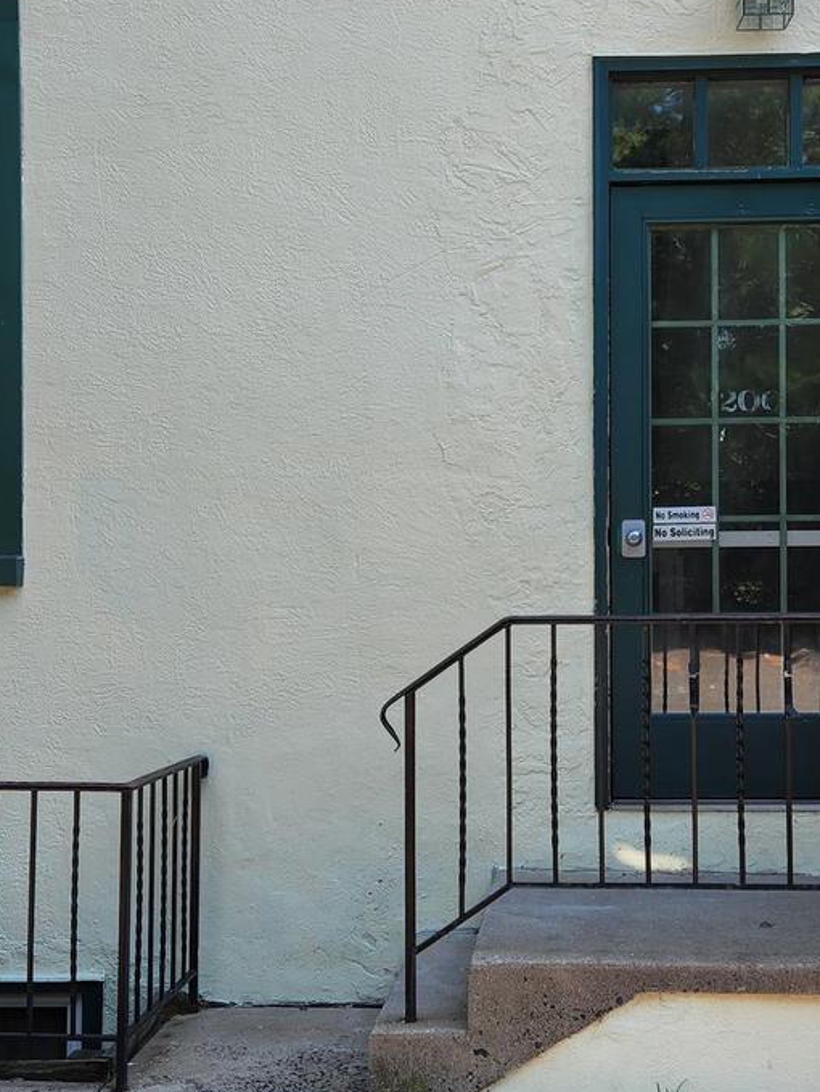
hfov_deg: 28.0
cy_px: 569
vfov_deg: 36.8
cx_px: 479
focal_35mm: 52
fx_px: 1641
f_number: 1.8
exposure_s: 1/281
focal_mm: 5.4
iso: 20
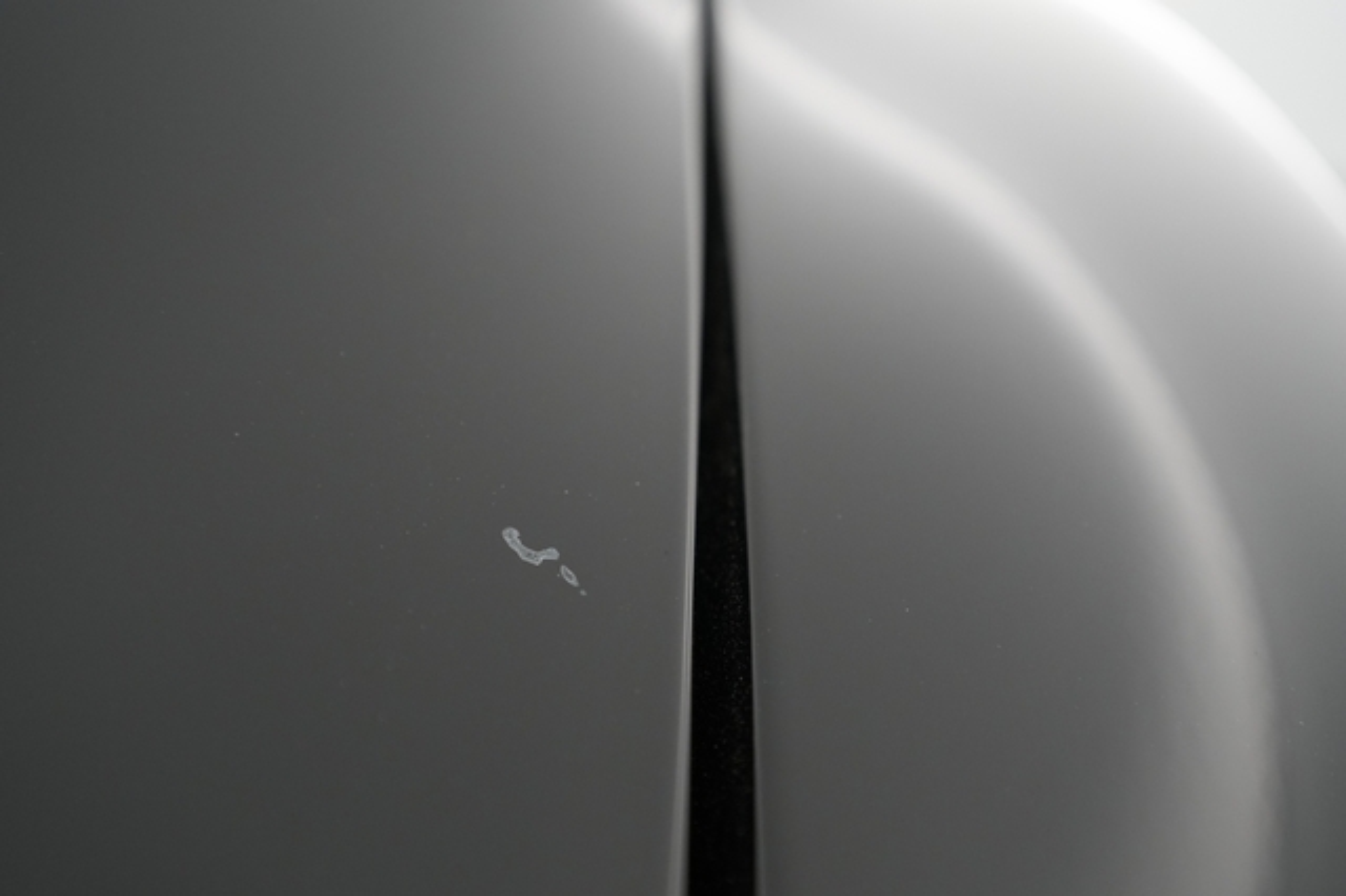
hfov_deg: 65.5
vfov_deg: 46.4
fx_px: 1046
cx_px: 673
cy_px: 448
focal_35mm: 28
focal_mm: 28
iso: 3200
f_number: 4
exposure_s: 1/80
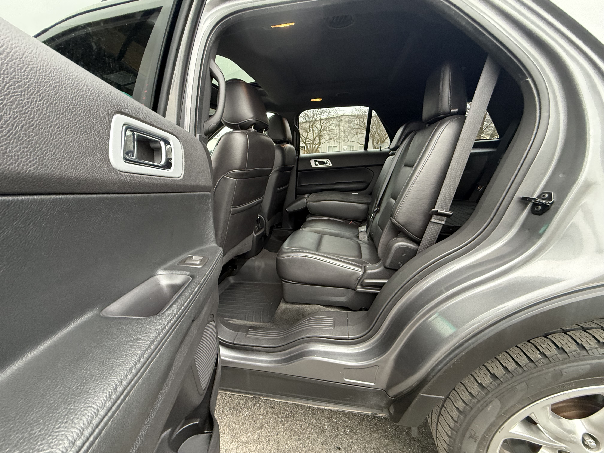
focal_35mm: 14
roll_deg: +0.7
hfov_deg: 102.1
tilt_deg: -14.6
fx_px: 244
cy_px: 226
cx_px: 302
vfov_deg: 85.7
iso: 320
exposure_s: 1/60
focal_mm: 2.22
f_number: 2.2
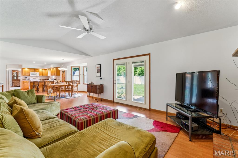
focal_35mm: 16
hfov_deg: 97.5
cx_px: 119
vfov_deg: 74.4
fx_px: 104
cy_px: 79
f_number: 13
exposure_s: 1/4
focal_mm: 15.8
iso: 320
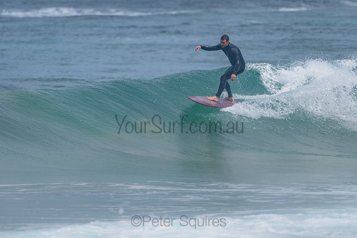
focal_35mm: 613
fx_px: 6077
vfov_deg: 2.2
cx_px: 190
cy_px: 92
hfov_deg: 3.4
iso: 220
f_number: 5.6
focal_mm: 500
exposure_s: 1/2000
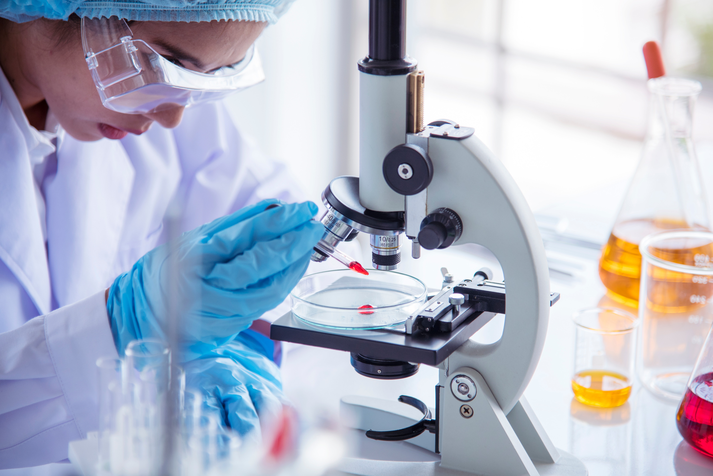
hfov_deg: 17.1
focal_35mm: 120
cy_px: 238
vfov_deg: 11.4
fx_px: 2377
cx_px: 356
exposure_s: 1/250
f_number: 4
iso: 320
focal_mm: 120
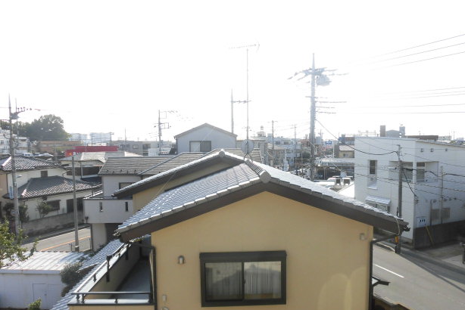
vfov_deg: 49.5
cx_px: 242
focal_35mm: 26
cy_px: 169
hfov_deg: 69.3
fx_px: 336
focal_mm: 4.3
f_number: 3.1
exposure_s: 1/800
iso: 100
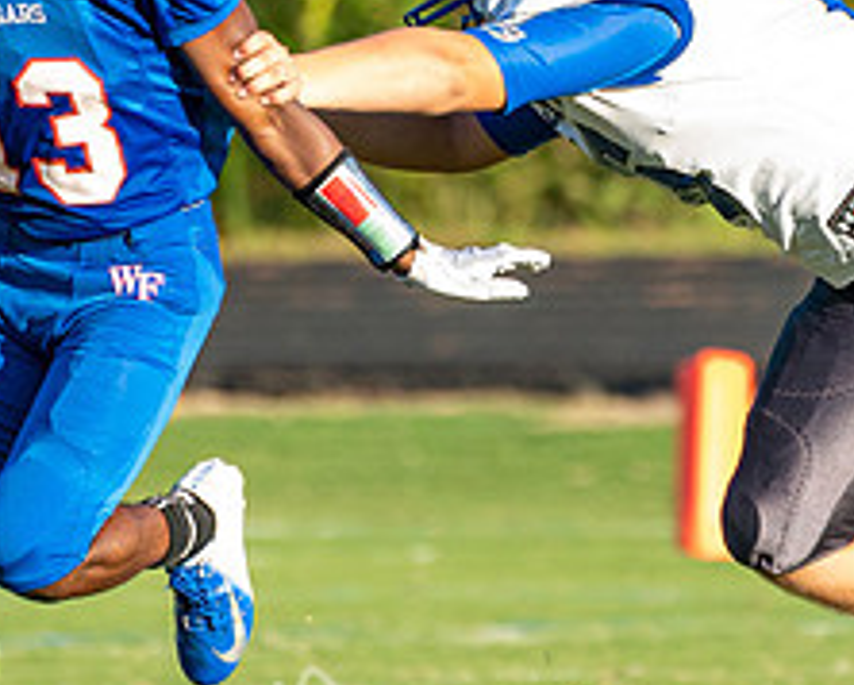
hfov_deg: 1.2
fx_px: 41386
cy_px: 215
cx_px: 671
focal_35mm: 1636
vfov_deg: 0.9
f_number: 5.6
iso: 1000
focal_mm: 397
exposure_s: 1/1000
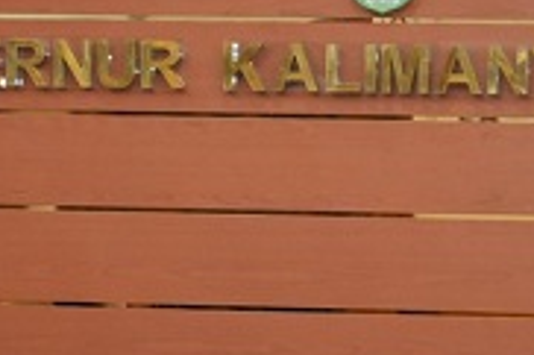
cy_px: 477
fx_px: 4342
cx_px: 173
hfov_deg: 7.0
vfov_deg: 4.7
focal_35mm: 293
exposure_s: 1/160
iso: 4000
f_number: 4
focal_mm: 76
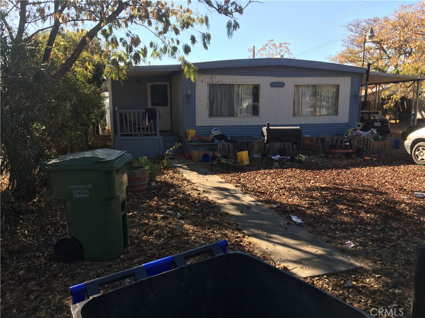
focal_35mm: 29
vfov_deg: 48.2
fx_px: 356
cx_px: 212
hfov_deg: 61.7
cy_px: 159
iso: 25
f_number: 2.2
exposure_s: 1/534
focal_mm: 4.15
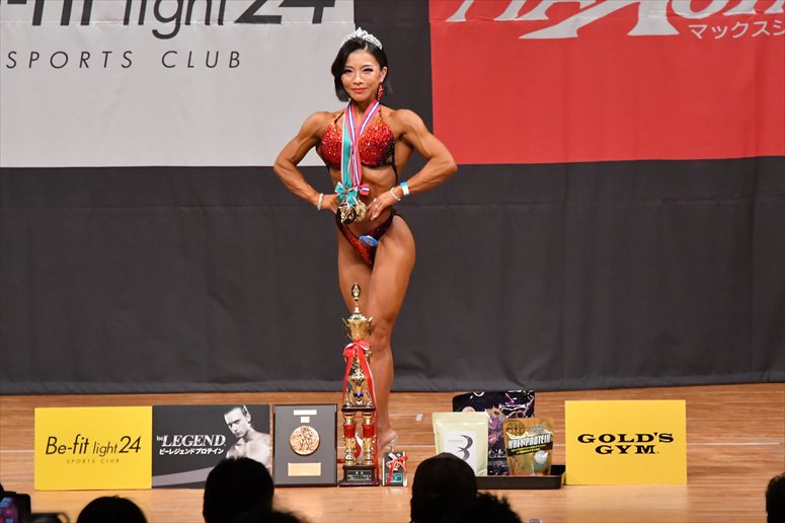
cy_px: 262
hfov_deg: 7.2
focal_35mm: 285
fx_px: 6212
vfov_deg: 4.8
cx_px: 392
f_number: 5.6
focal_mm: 190
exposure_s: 1/400
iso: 7200
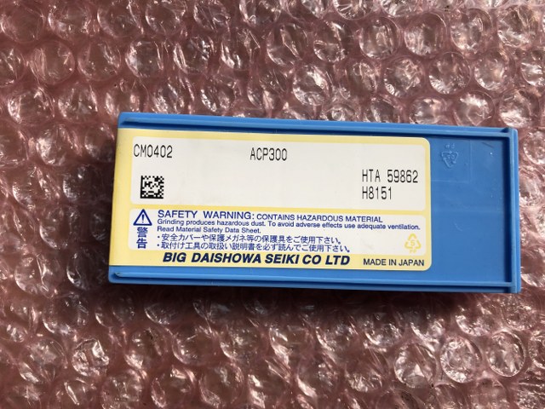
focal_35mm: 28
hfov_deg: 63.4
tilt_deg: -83.5
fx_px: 441
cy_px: 204
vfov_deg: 49.7
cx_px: 272
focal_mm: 3.99
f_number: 1.8
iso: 20
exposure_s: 1/461
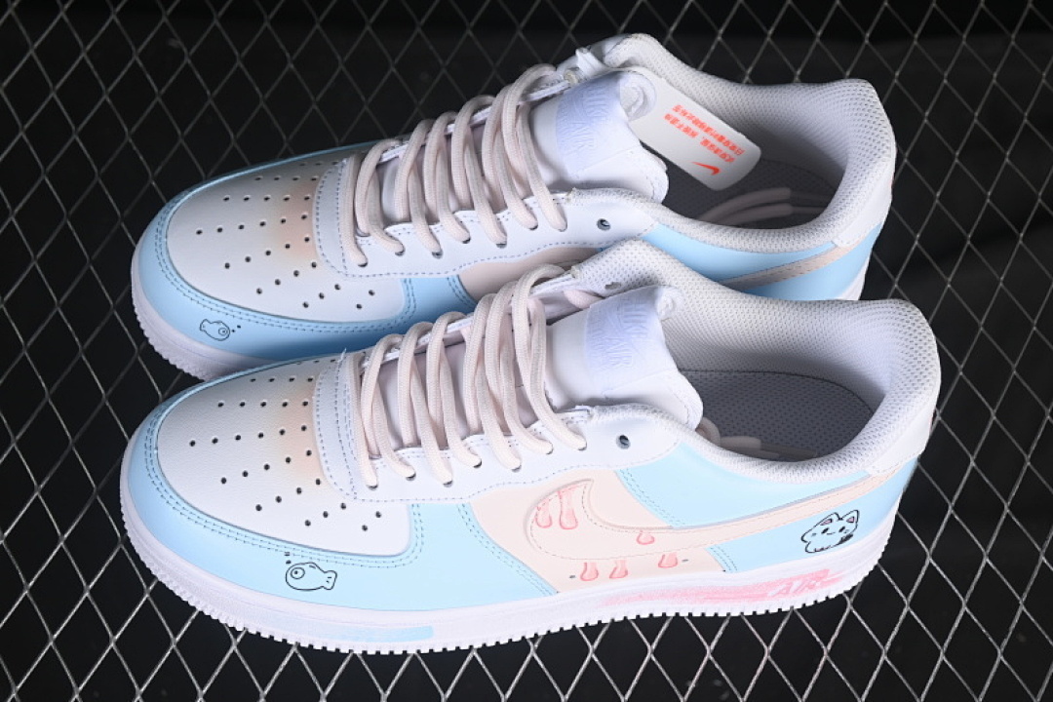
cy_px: 351
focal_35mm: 75
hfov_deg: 27.0
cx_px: 526
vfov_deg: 18.2
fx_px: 2194
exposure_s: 1/80
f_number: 7.1
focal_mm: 50
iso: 160
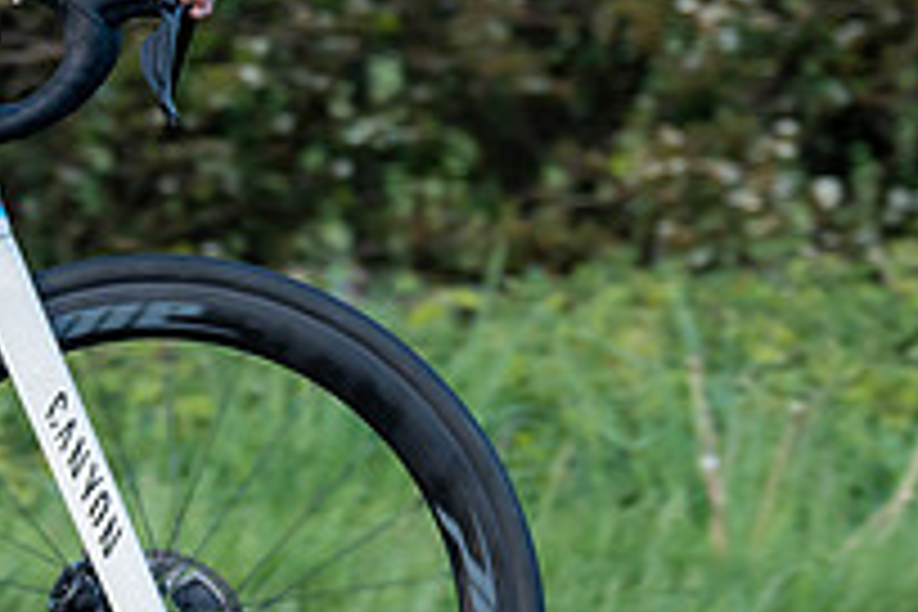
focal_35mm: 375
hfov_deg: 5.5
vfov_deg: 3.7
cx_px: -251
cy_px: -251
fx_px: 9562
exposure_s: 1/1000
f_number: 3.5
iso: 800
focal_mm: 95
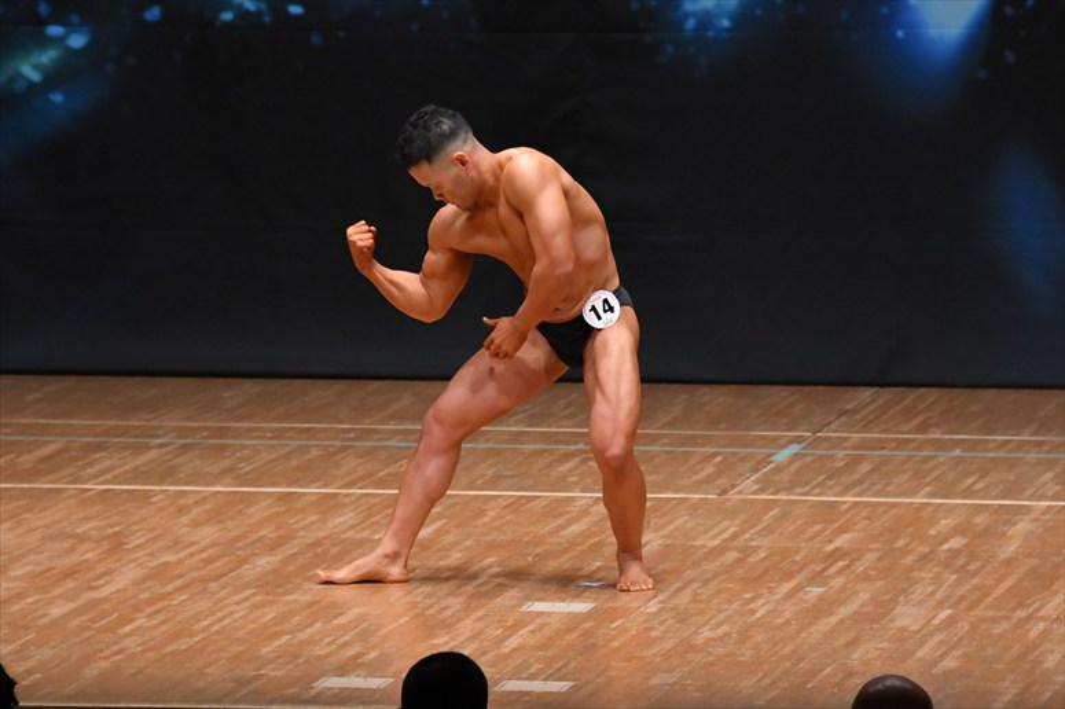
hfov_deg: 6.9
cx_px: 532
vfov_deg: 4.6
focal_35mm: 300
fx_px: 8871
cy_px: 354
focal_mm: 200
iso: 5000
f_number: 5.6
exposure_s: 1/400
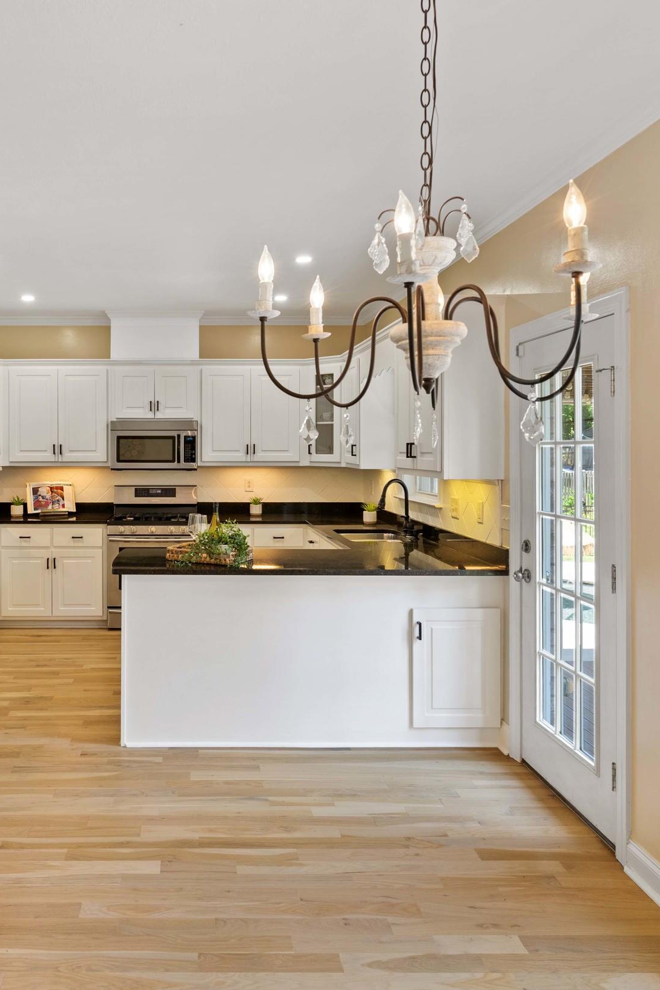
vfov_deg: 69.4
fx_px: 715
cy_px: 494
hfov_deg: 48.4
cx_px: 198
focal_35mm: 26
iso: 250
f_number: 8
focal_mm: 17
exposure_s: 1/1.67
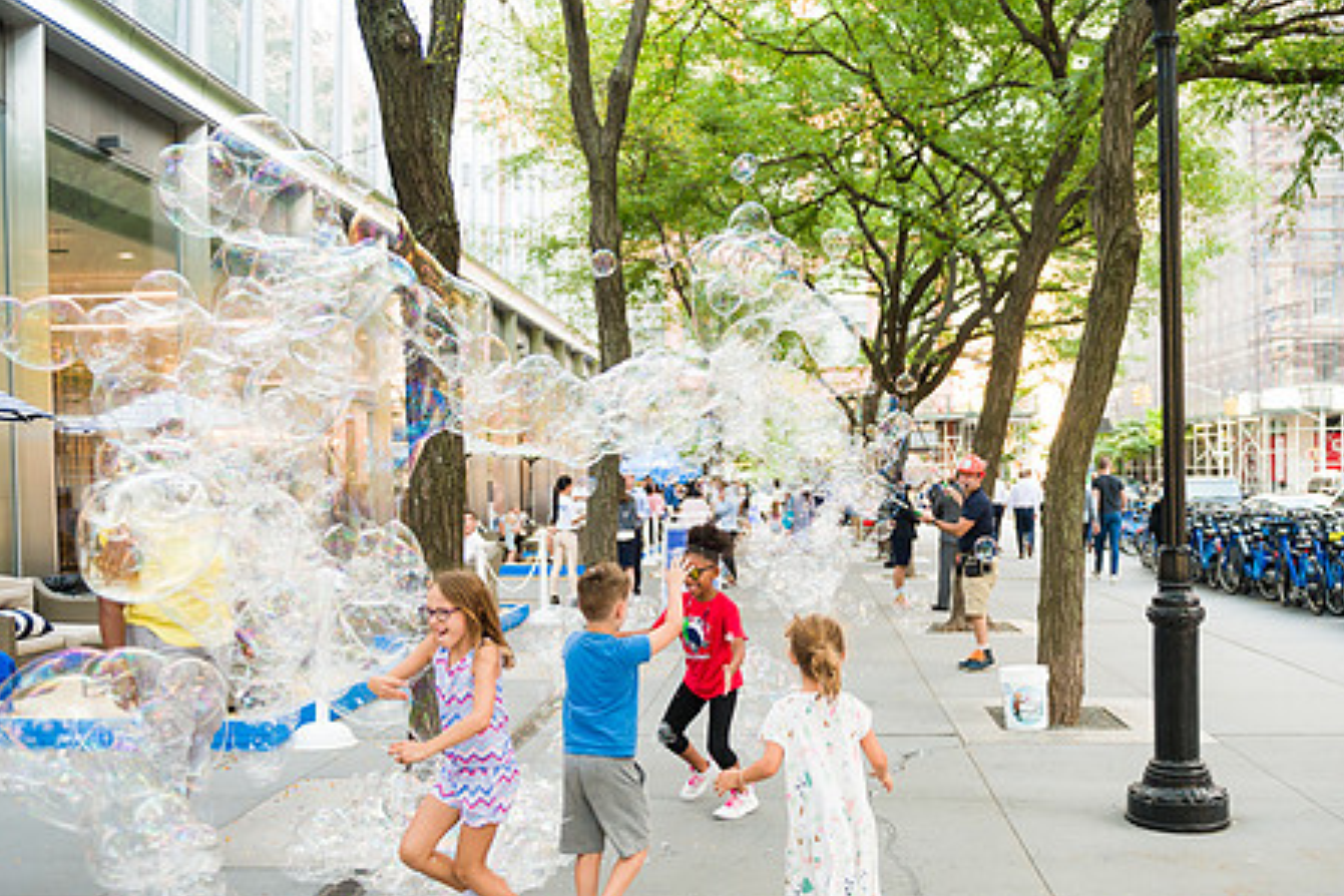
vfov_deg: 37.8
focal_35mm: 35
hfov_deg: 54.1
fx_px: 1307
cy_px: 511
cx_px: 797
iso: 800
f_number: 3.2
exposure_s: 1/500
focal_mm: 27
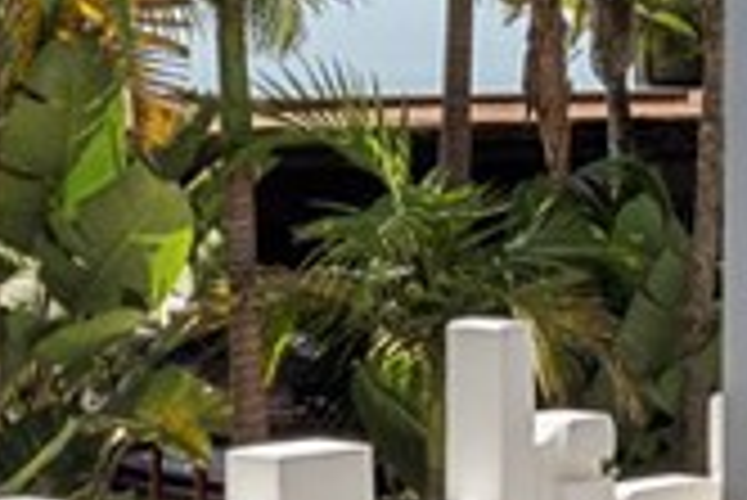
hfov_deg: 12.4
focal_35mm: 148
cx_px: 1436
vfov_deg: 9.3
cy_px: 90
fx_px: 3074
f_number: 10
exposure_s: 1/250
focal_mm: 24
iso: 125
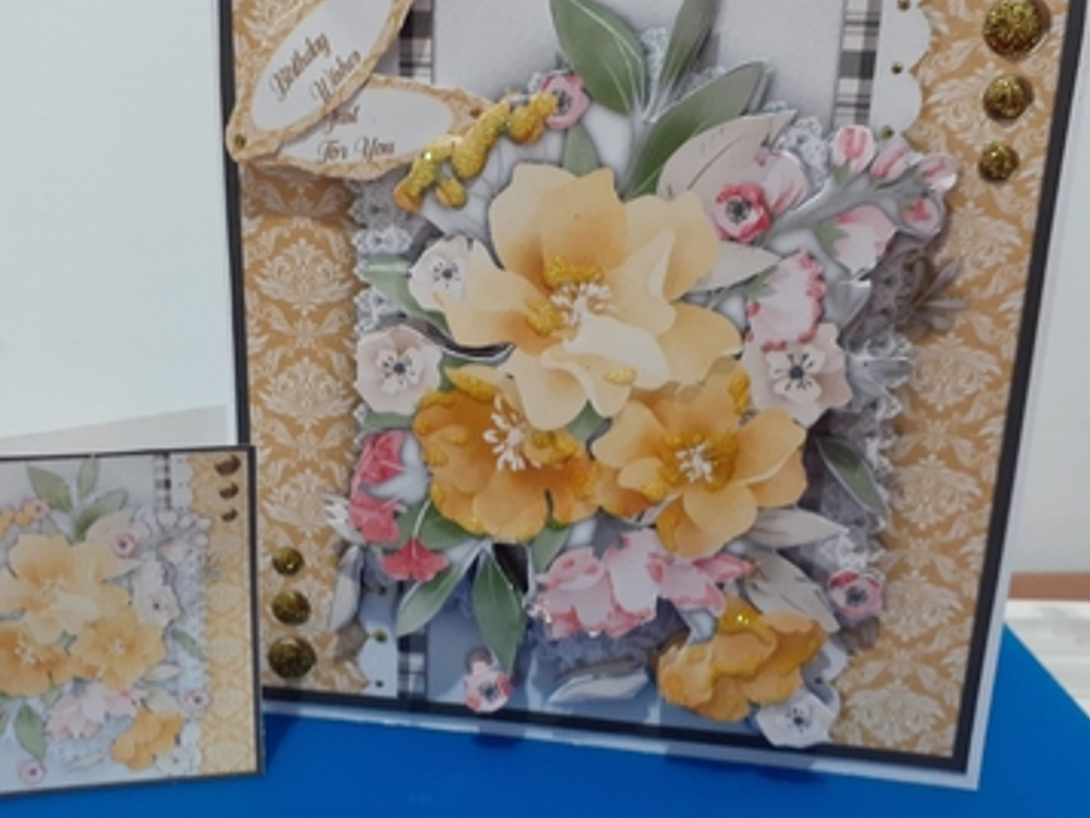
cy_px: 404
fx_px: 1071
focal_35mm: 34
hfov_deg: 53.8
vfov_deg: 41.8
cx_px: 476
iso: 250
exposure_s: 1/33
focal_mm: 3.6
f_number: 1.9
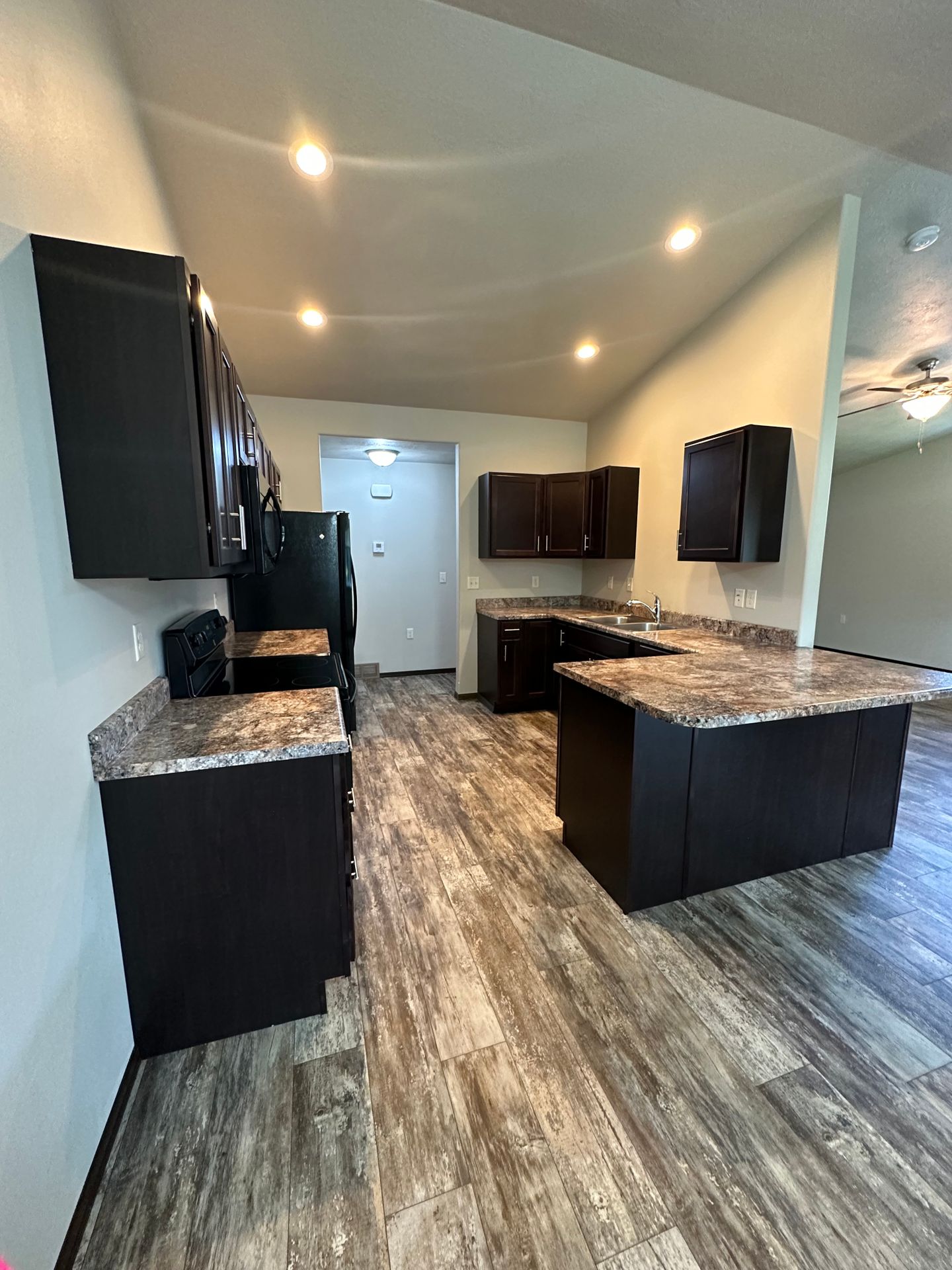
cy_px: 635
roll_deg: -0.6
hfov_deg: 85.7
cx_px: 476
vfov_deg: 102.1
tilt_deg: -9.1
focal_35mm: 14
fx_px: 513
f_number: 2.2
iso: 500
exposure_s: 1/60
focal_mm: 2.22
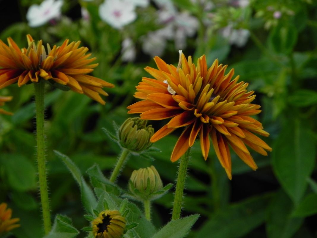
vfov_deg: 3.5
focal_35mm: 425
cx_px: 158
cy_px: 119
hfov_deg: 4.7
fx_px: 3892
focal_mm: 75.7
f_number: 5
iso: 160
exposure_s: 1/25
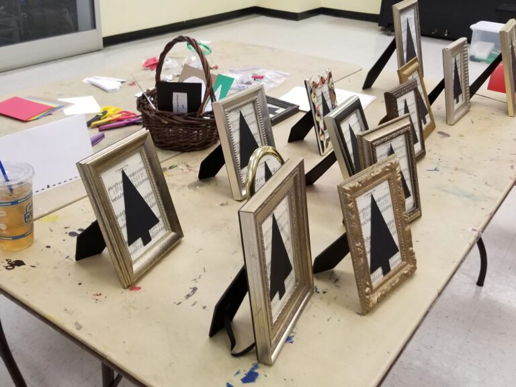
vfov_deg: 53.1
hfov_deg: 67.3
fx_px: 388
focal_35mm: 26
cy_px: 194
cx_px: 258
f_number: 1.7
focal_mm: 4.25
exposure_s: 1/60
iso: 160
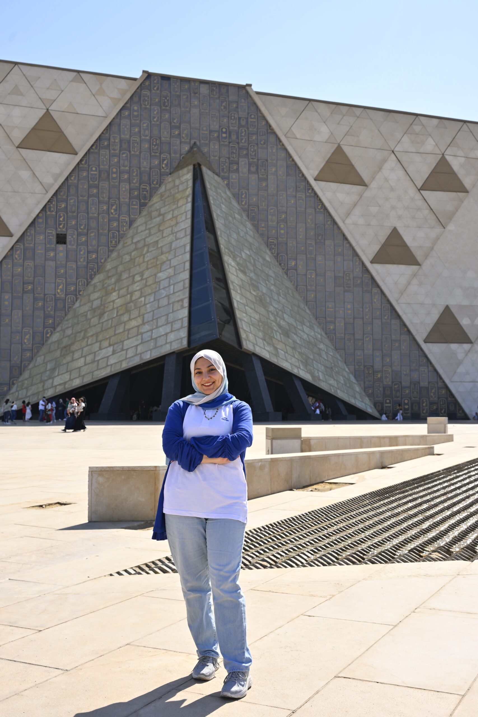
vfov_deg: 48.5
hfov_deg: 33.4
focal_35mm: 40
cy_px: 358
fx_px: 796
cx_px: 239
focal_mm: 40
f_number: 8
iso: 100
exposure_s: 1/250
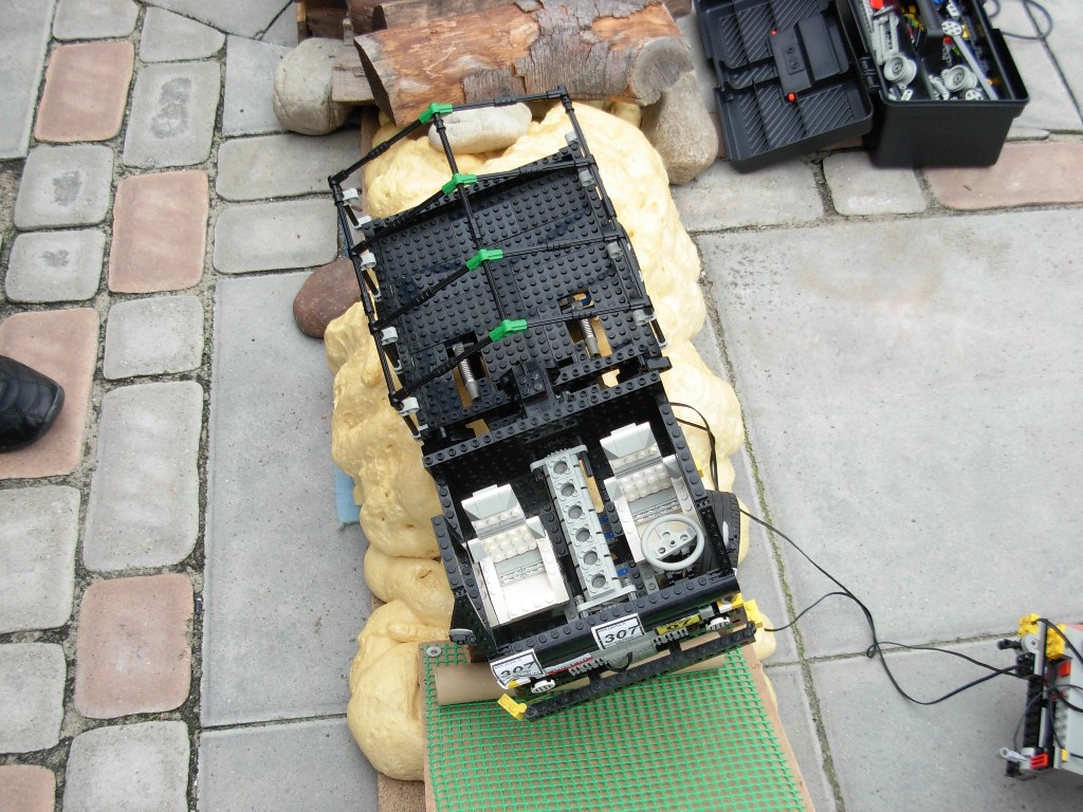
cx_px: 542
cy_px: 406
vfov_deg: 32.2
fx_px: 1408
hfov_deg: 42.1
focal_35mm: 45
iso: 79
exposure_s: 1/296
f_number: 3.1
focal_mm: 7.5
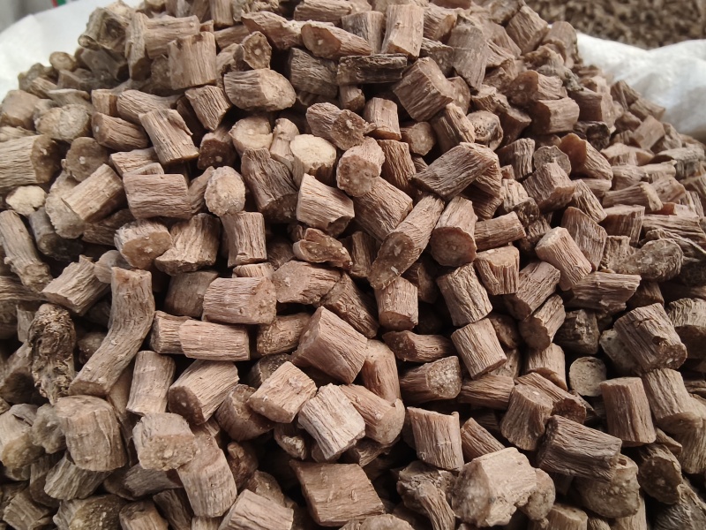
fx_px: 510
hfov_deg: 69.4
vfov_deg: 54.9
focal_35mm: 25
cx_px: 353
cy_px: 265
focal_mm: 2.32
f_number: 2
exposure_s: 1/50
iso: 1049
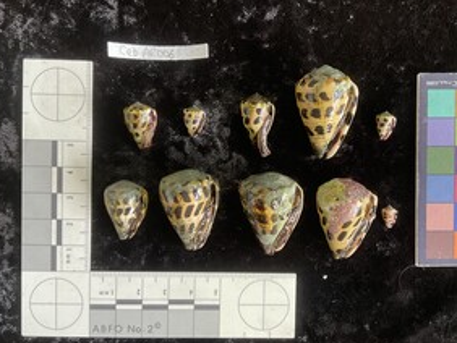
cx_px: 264
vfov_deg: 39.7
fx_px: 476
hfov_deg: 51.1
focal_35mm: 36
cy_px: 187
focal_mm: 3
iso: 64
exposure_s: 1/60
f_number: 1.8
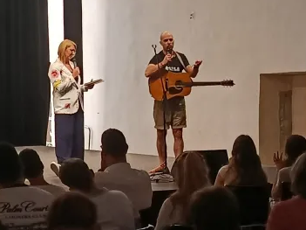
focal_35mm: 123
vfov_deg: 12.0
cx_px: 51
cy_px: 87
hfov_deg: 15.9
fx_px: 1087
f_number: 1.7
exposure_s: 1/50
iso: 994
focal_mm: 5.24
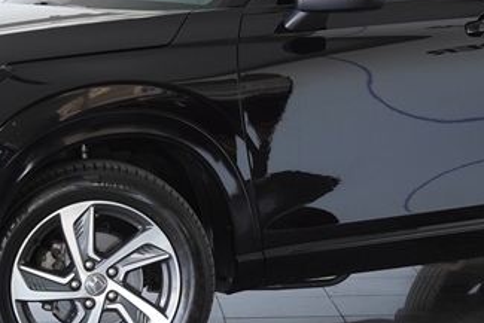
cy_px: 105
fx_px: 1971
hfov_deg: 14.0
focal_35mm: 147
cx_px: 274
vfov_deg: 9.4
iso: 250
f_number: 4
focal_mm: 31
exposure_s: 1/60
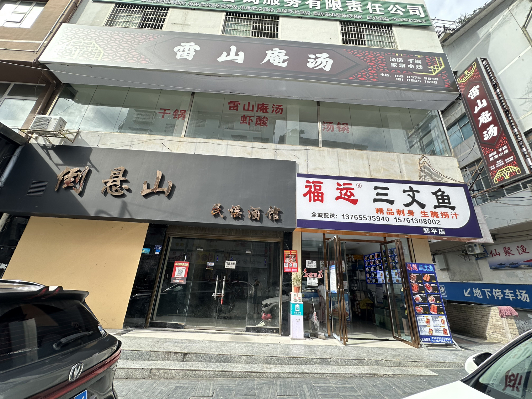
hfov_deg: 102.1
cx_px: 266
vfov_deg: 85.7
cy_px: 200
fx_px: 215
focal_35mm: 14
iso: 40
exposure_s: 1/339
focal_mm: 2.22
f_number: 2.2
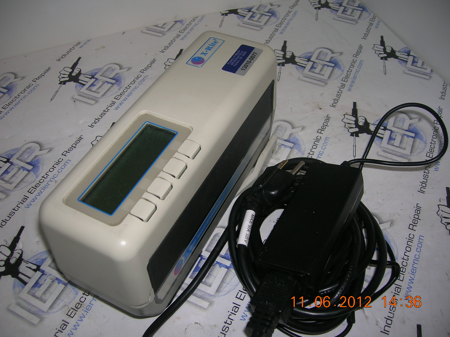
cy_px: 168
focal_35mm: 34
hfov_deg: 54.0
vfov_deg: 41.7
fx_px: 442
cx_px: 225
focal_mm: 5.7
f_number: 2.9
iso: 50
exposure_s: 1/60.1
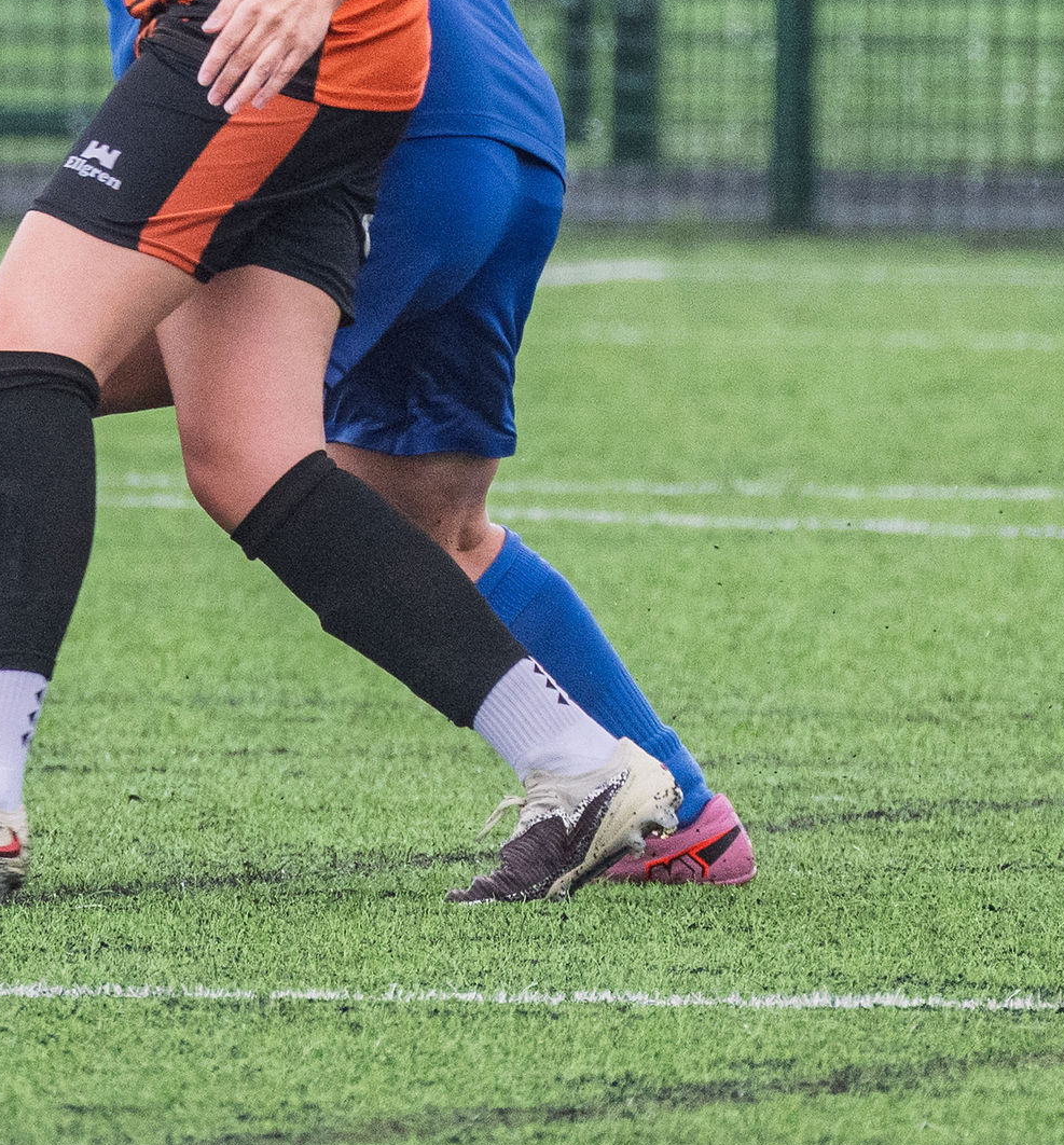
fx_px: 73000
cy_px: -378
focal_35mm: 2021
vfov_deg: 0.9
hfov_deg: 0.8
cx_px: 188
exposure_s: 1/1000
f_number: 5.6
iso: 1400
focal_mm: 400
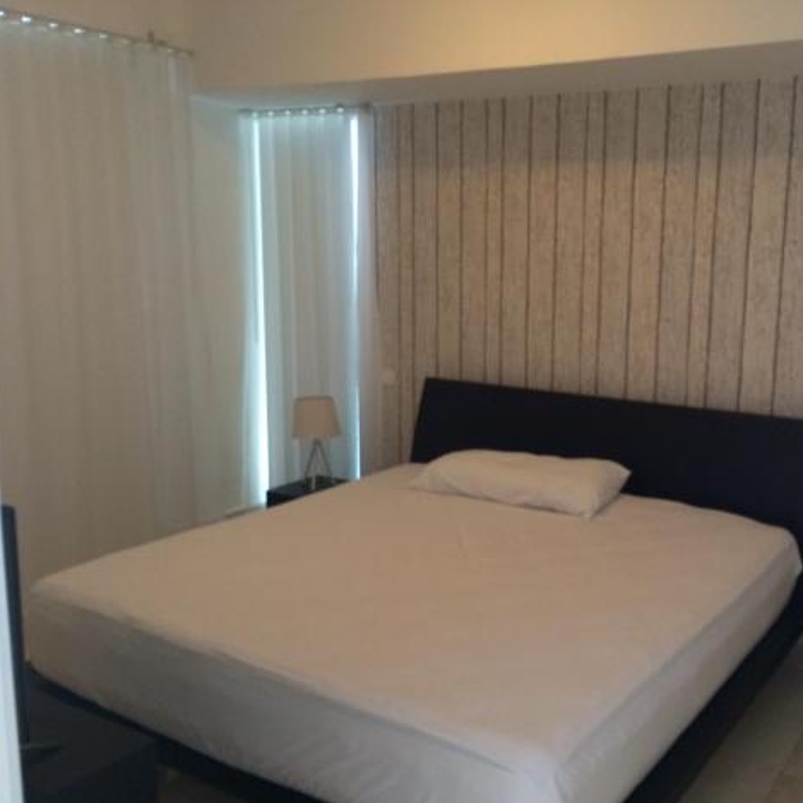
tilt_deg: -12.4
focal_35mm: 35
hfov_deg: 46.6
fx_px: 919
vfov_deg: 47.2
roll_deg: -1.8
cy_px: 407
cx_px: 524
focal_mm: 4.15
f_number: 2.2
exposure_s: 1/30
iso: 160
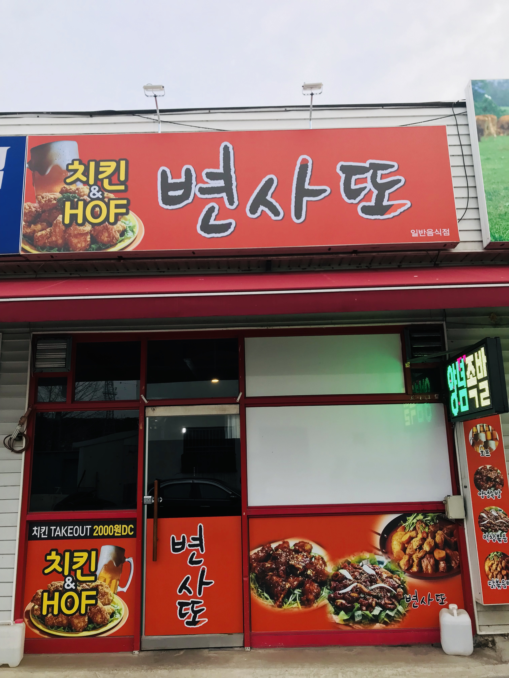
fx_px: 549
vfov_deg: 63.4
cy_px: 339
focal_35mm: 28
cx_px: 254
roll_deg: +2.0
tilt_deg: +13.1
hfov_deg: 49.7
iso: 25
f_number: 1.8
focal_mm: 3.99
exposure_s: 1/257
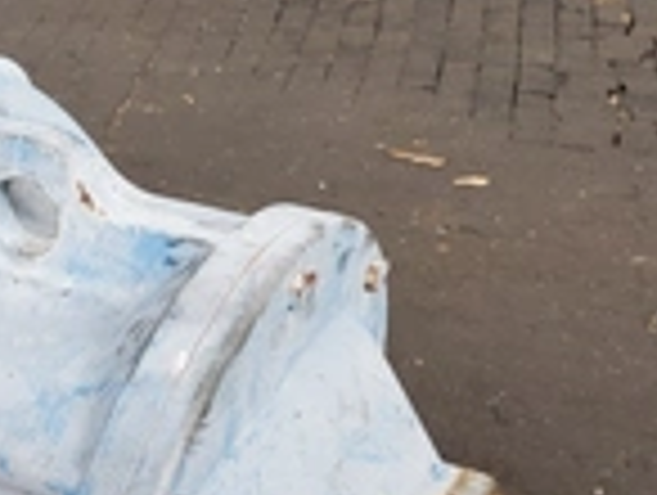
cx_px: -90
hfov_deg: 25.1
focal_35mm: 71
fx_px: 1350
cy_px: 482
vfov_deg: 20.2
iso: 200
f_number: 1.5
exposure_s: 1/40
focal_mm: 4.3
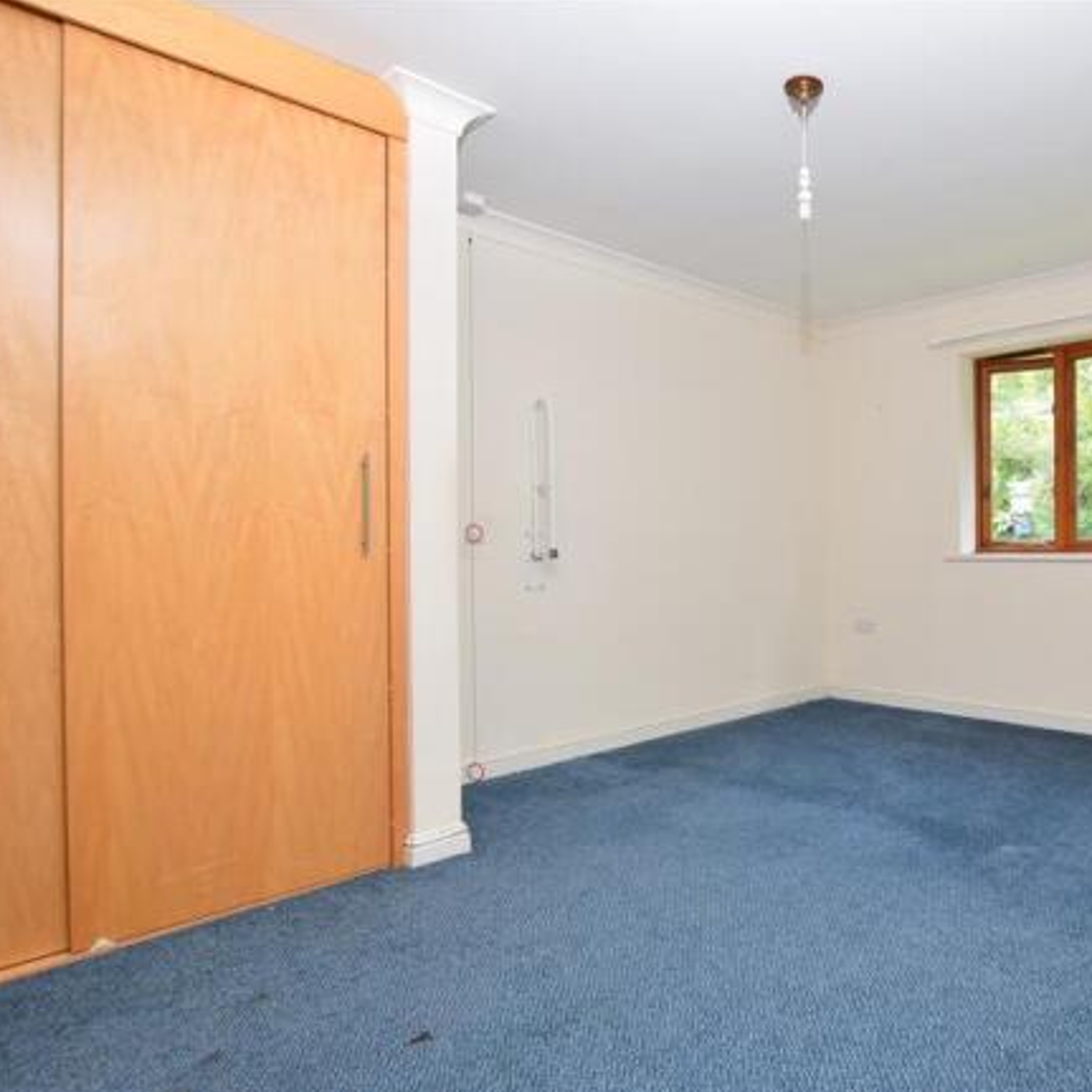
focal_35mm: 22
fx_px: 797
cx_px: 760
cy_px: 549
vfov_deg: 68.8
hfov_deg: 66.3
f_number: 8
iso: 400
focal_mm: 11.5
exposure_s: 1/50
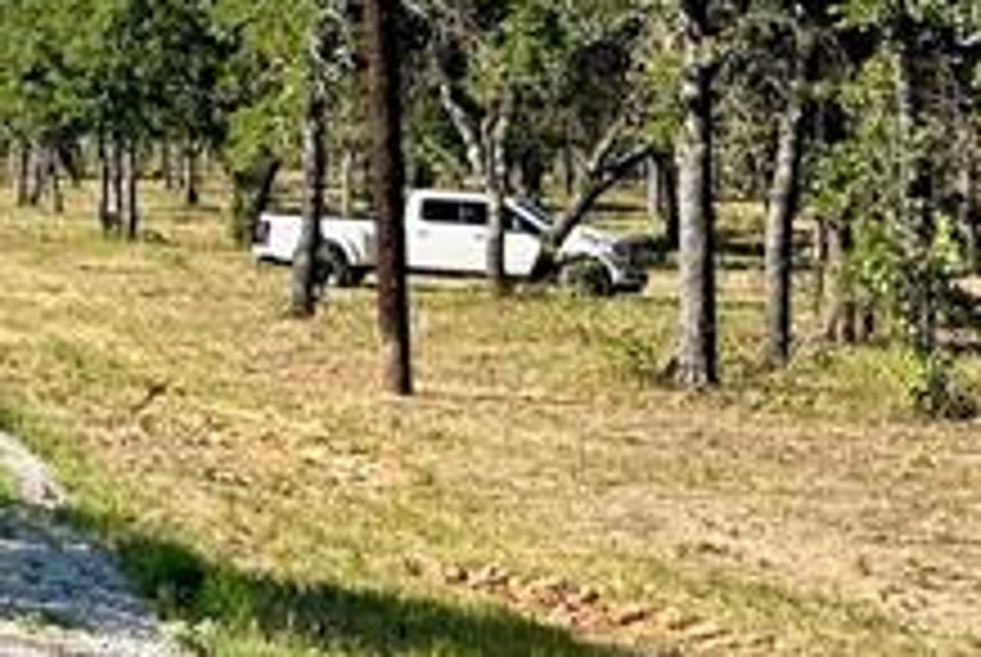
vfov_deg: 11.3
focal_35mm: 117
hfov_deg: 13.4
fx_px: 3193
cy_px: -310
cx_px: -1296
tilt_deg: +4.6
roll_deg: -2.6
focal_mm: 6.86
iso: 80
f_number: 1.78
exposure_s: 1/3597
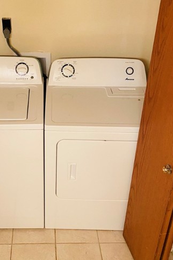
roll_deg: +0.1
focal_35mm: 43
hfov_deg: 30.6
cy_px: 94
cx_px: 42
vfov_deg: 45.0
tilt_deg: -28.9
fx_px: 310
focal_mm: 4.25
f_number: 1.8
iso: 250
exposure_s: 1/60
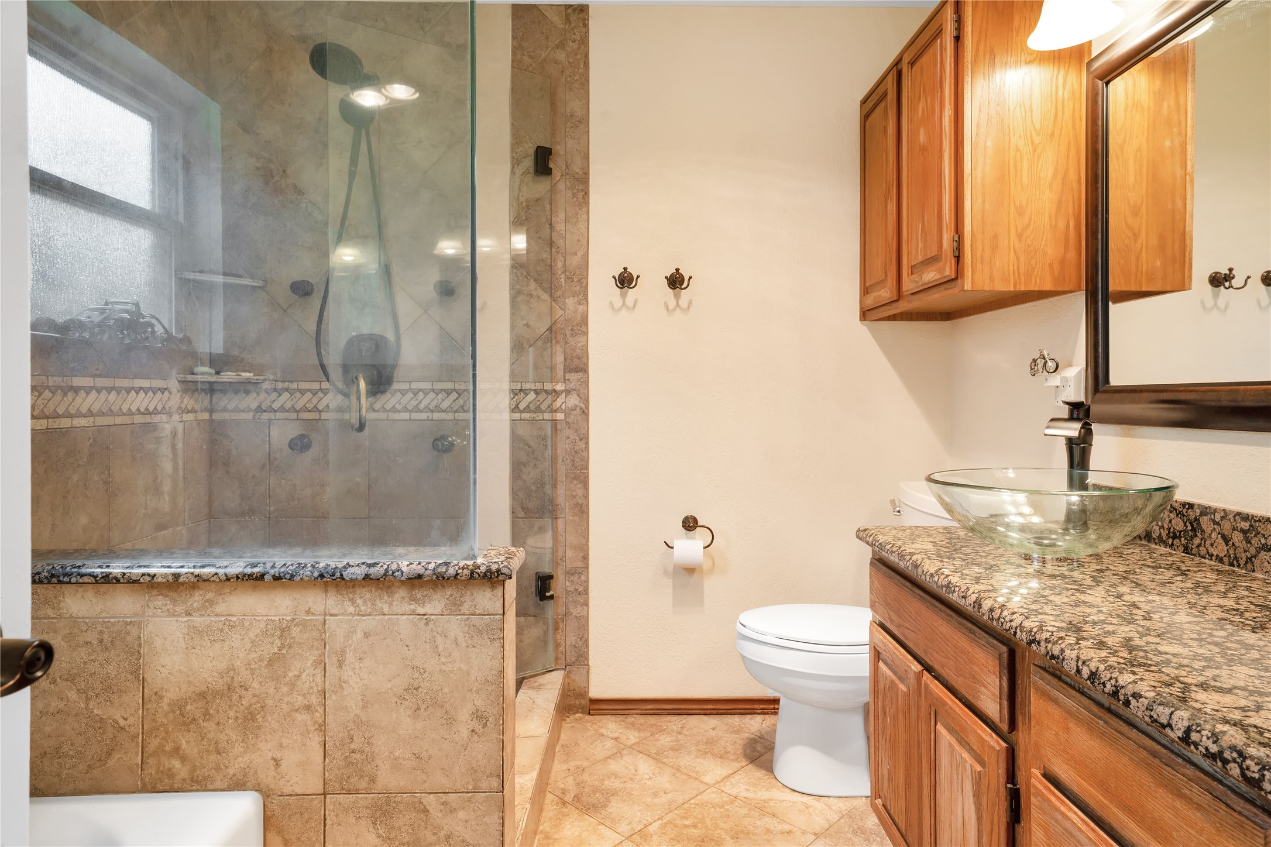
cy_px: 424
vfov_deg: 59.5
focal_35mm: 21
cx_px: 636
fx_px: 741
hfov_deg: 81.2
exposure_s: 1/8
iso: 500
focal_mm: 21
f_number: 9
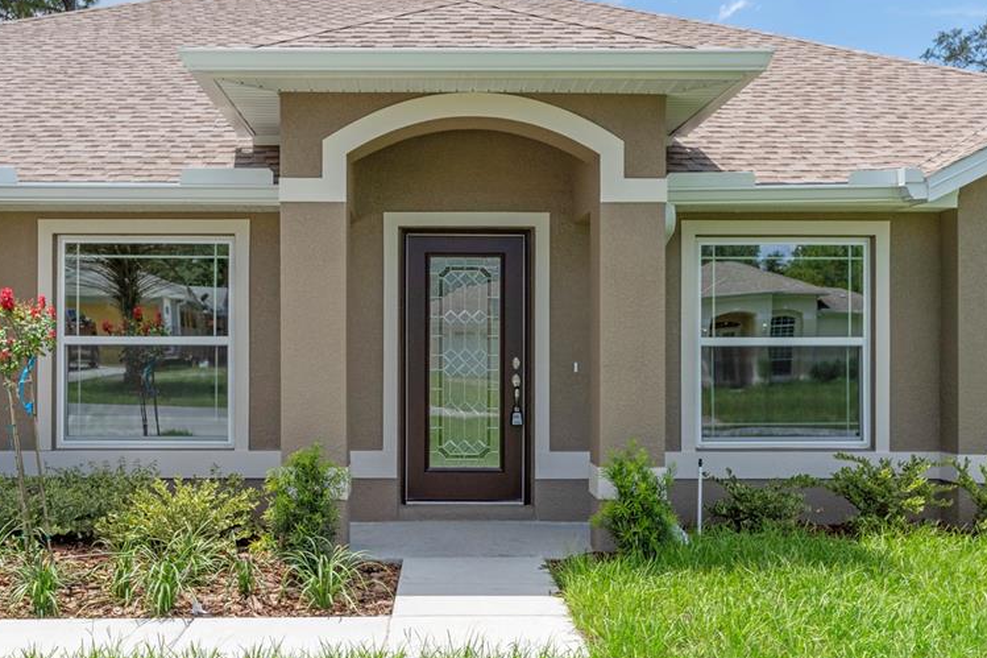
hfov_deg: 47.3
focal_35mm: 41
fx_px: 1124
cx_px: 424
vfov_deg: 32.6
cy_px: 326
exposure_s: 1/500
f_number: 8
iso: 320
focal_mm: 20
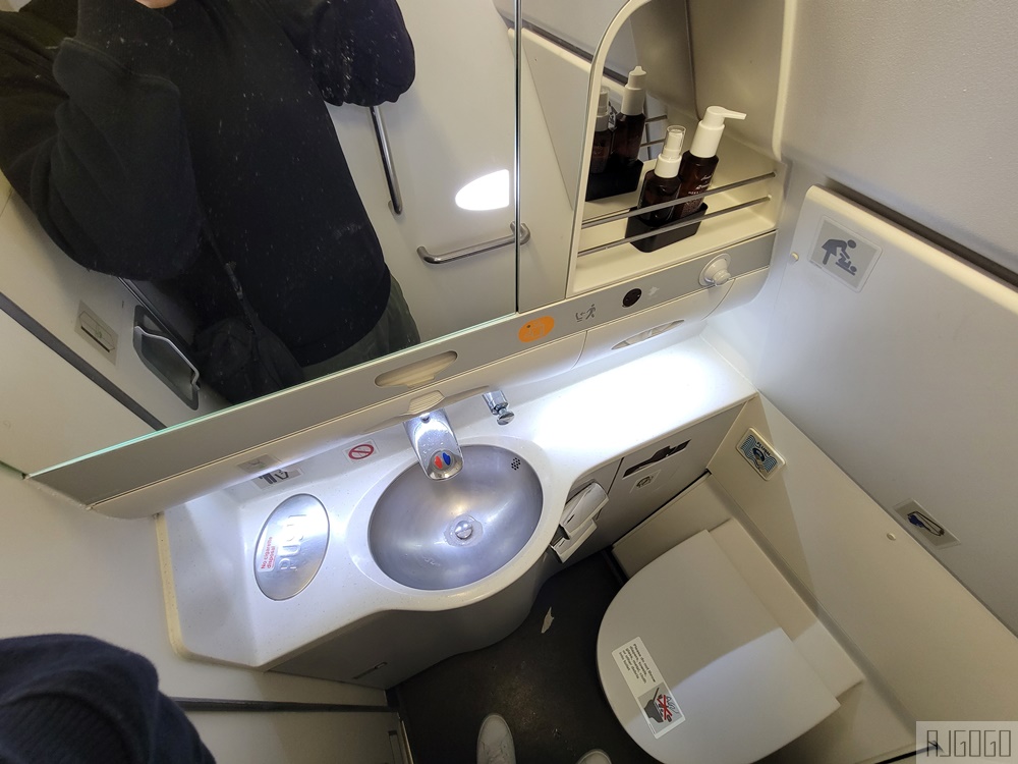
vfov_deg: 89.9
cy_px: 382
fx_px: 382
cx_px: 509
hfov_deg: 106.2
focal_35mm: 13
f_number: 2.2
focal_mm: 2.2
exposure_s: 1/32
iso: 320
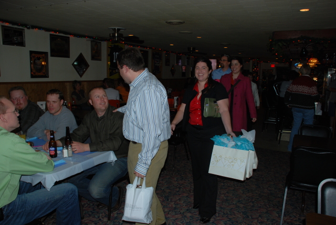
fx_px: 280
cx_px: 168
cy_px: 112
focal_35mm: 30
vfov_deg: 43.7
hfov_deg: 61.9
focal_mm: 20
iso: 200
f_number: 3.8
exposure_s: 1/60
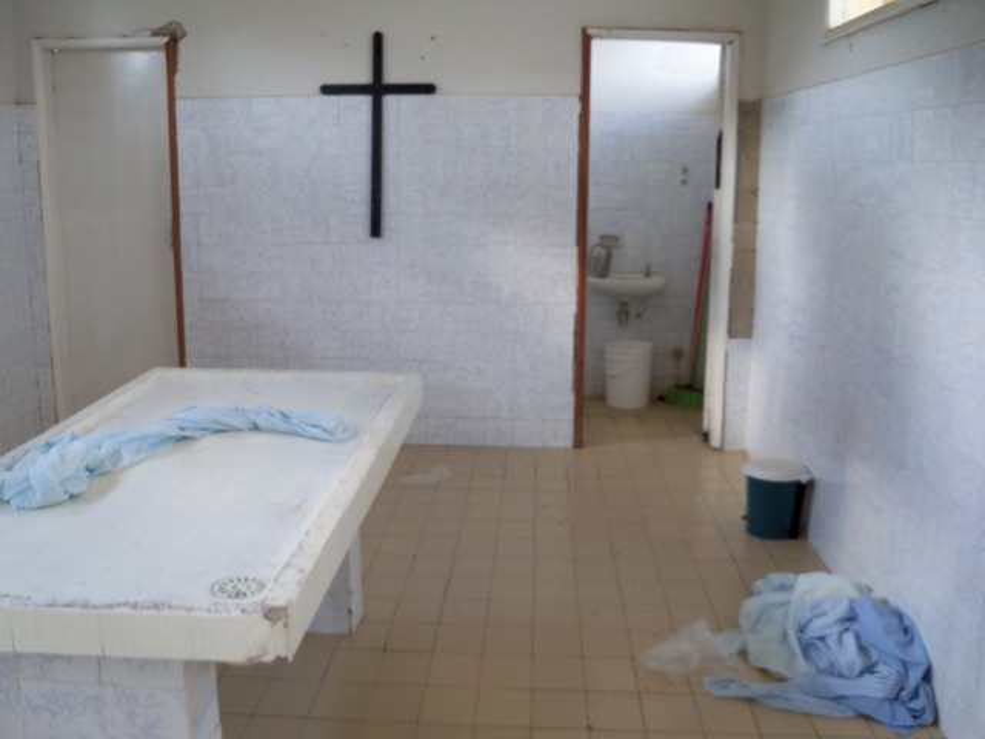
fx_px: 996
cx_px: 492
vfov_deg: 40.7
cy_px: 370
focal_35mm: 35
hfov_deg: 52.6
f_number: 3.5
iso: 100
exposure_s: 1/40
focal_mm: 6.2
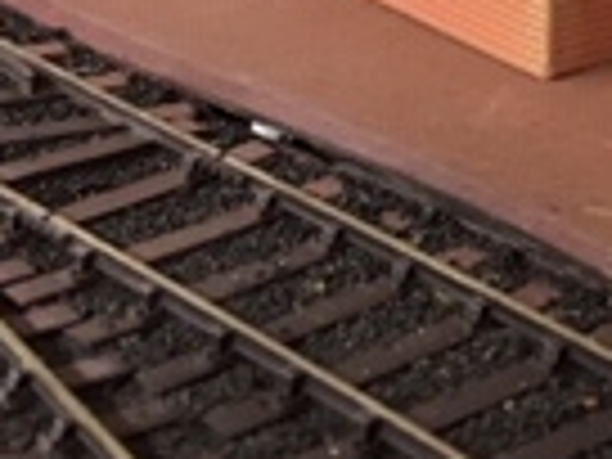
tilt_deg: -13.3
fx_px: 2404
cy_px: -274
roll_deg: -1.3
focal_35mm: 136
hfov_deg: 14.1
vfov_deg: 10.5
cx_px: 742
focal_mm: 4.15
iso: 32
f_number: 2.2
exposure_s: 1/33
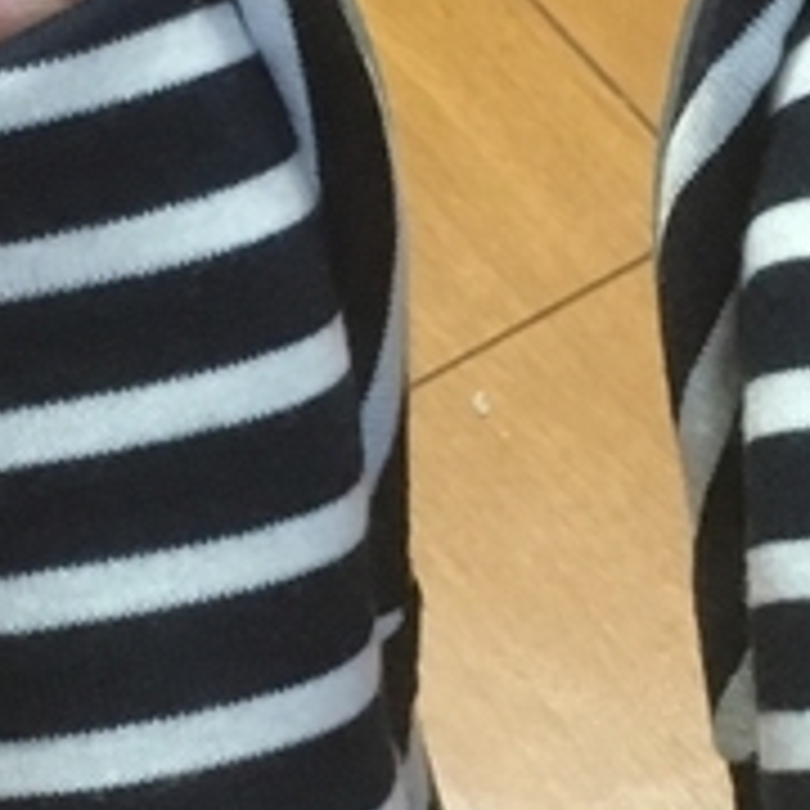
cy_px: 405
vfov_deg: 10.2
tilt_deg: -52.7
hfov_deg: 10.2
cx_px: 410
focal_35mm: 171
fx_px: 4527
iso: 200
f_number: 2.2
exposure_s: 1/24
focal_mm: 4.15
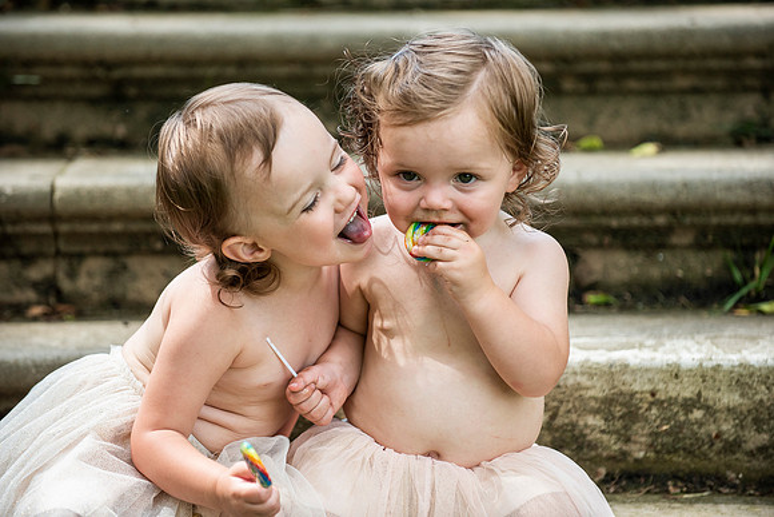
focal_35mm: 160
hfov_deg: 12.8
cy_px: 258
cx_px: 387
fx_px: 3441
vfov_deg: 8.6
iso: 640
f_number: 3.5
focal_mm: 160
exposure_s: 1/1000
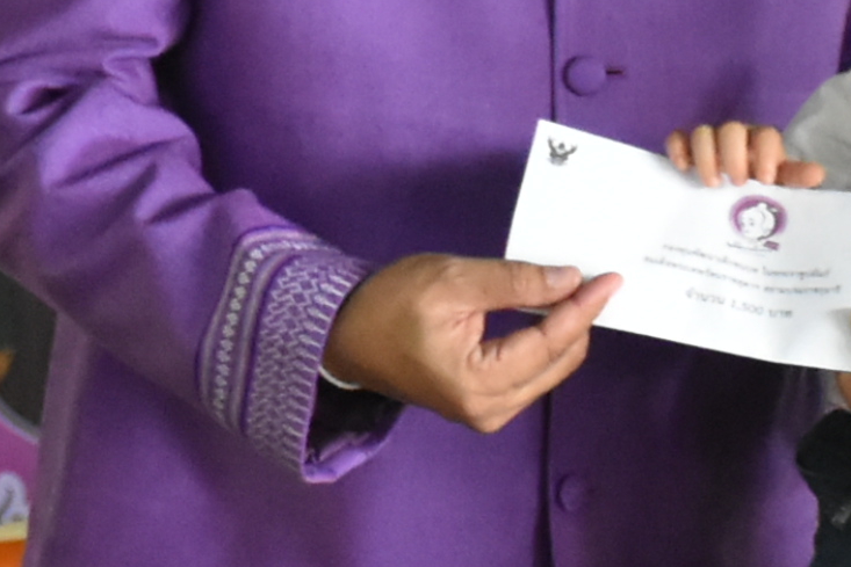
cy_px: -20
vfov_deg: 3.0
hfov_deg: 4.5
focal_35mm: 460
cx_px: 463
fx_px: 10875
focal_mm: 50
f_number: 4.8
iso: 3200
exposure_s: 1/100
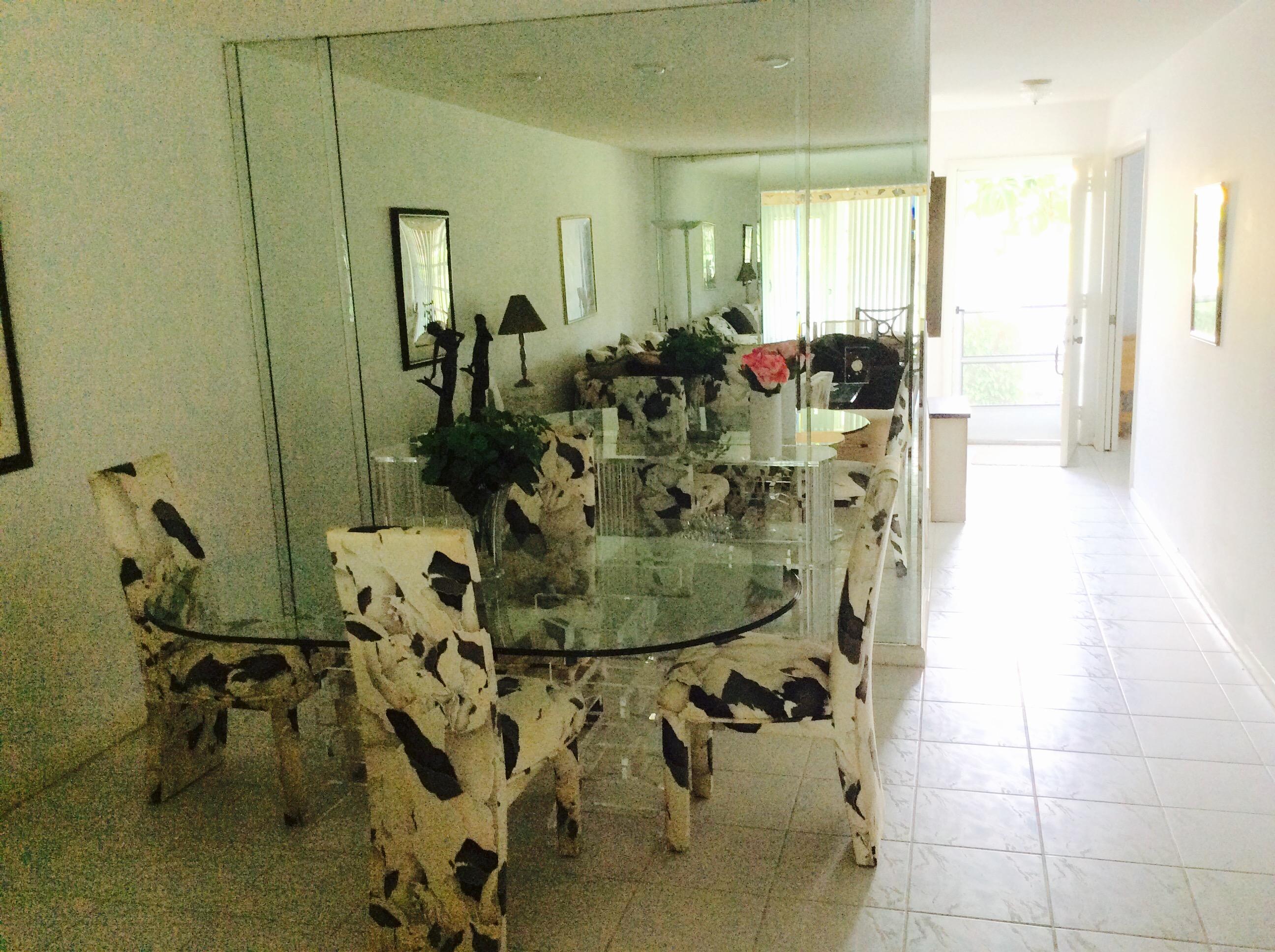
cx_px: 638
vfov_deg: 42.8
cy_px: 476
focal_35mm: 33
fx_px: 1214
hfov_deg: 55.4
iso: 100
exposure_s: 1/24
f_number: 2.4
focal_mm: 3.3
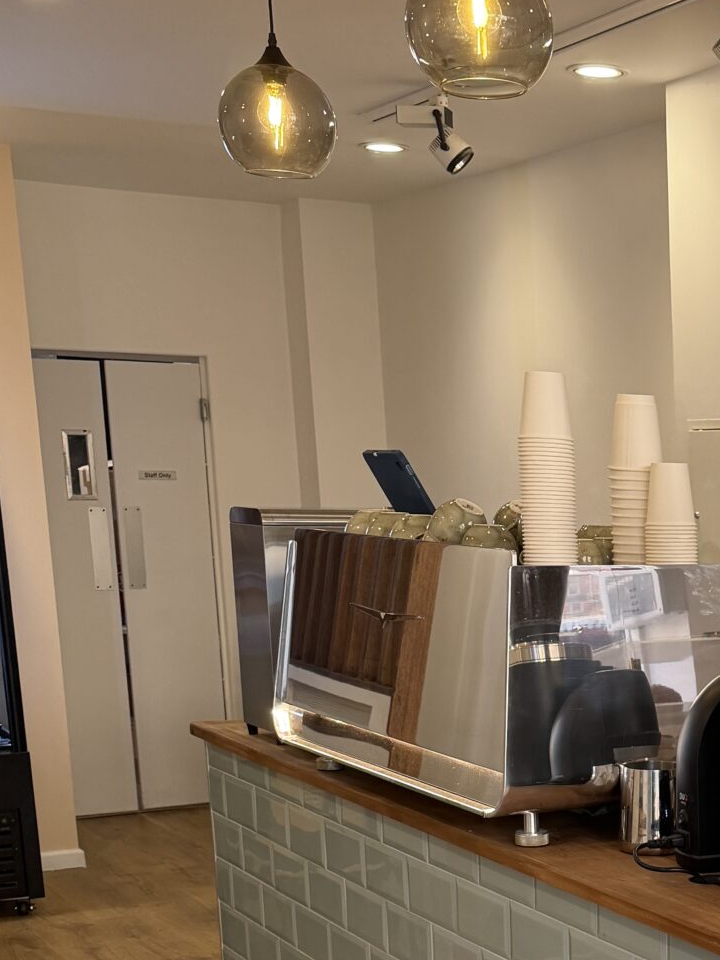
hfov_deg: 21.2
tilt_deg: -13.5
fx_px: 1775
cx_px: 891
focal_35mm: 64
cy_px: 904
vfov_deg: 28.8
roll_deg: -1.1
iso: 100
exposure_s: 1/140
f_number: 1.78
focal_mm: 6.76
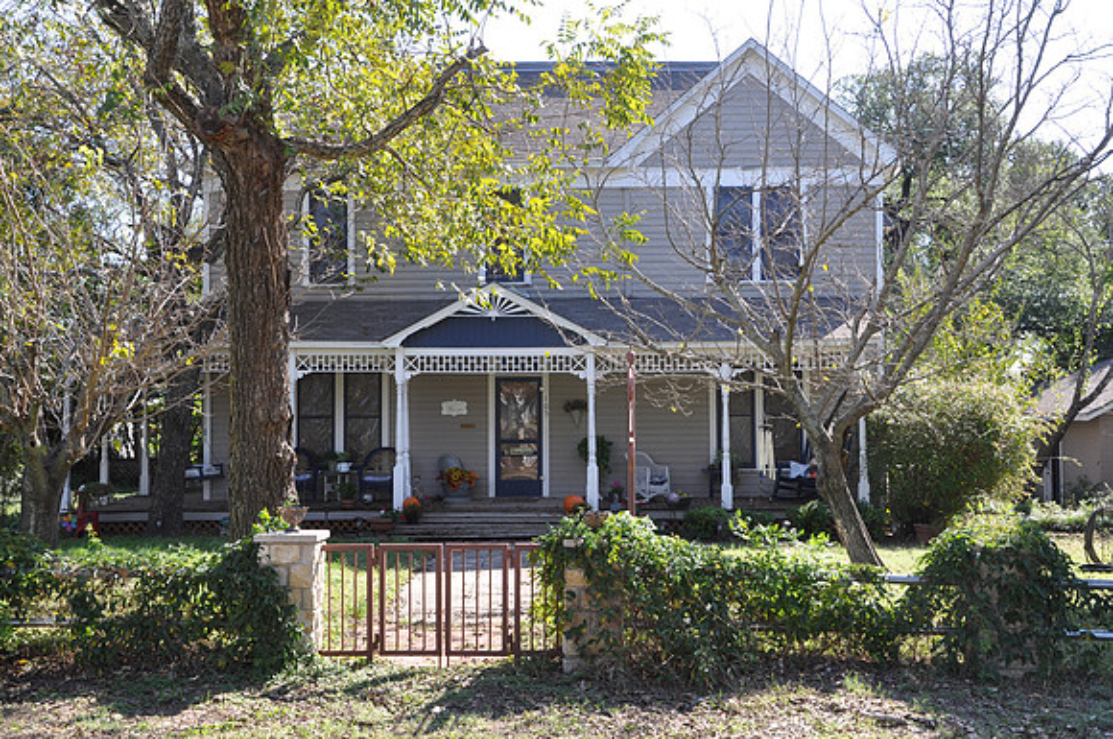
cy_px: 370
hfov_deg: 41.2
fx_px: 1482
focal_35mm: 48
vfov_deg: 28.0
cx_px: 556
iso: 200
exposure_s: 1/60
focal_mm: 32
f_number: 8
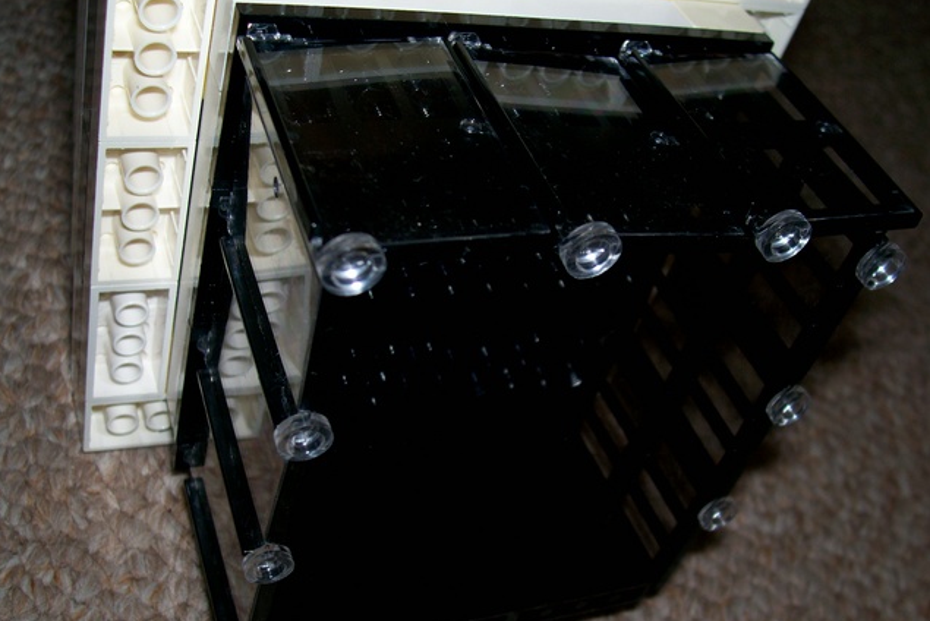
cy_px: 349
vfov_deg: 30.5
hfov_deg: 44.5
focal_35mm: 44
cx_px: 467
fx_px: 1137
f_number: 2.9
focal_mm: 7
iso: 80
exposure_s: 1/68.5
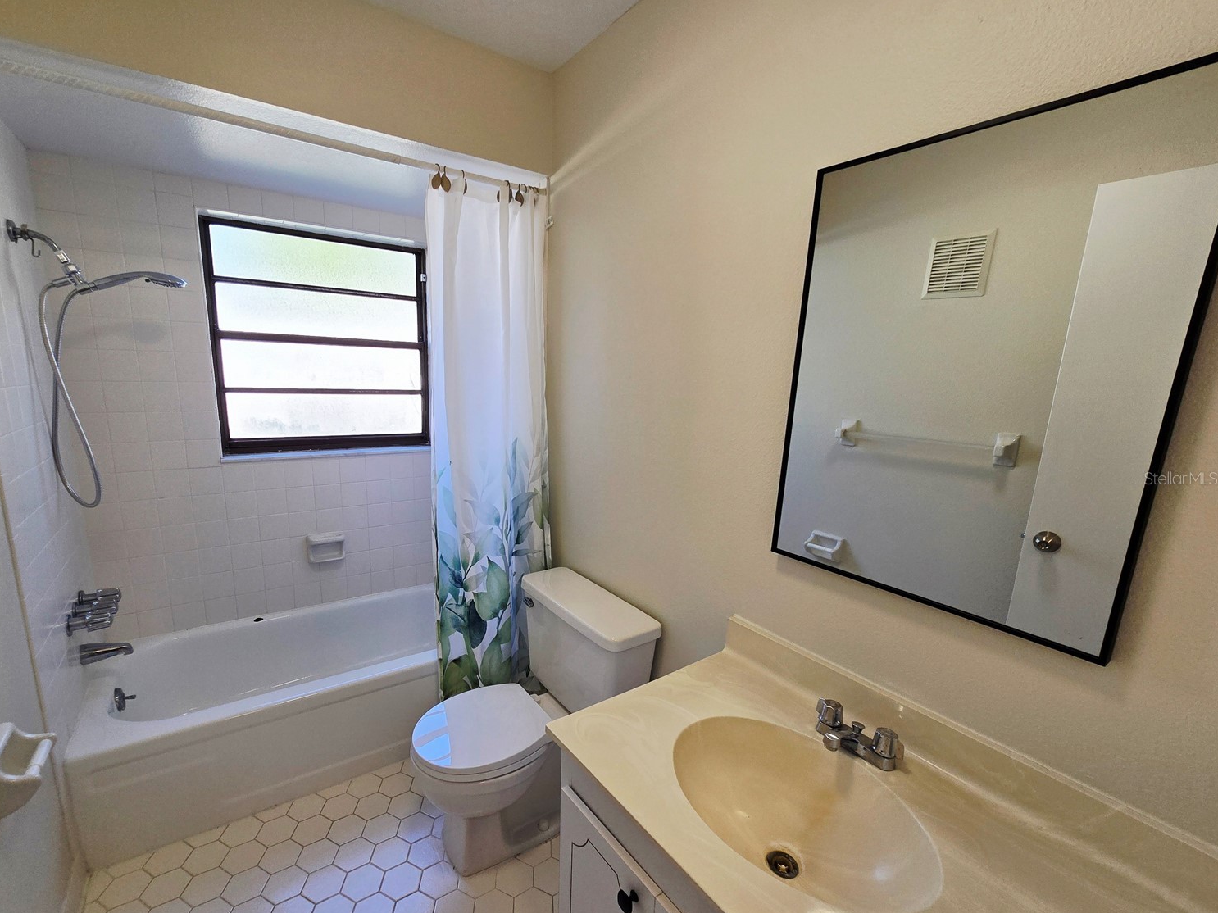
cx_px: 566
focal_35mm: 14
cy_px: 478
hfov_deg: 101.9
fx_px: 493
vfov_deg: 85.6
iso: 50
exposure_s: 1/152
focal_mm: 2.2
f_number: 2.2
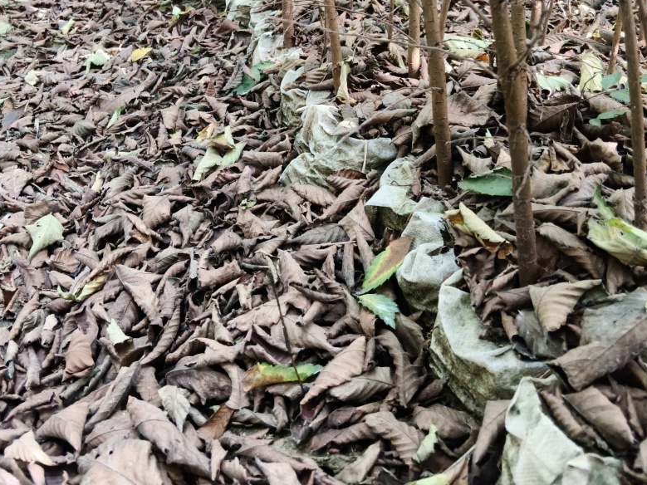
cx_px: 324
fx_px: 691
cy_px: 51
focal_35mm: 37
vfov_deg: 36.3
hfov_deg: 50.1
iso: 500
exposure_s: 1/50
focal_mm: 3.96
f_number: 1.8
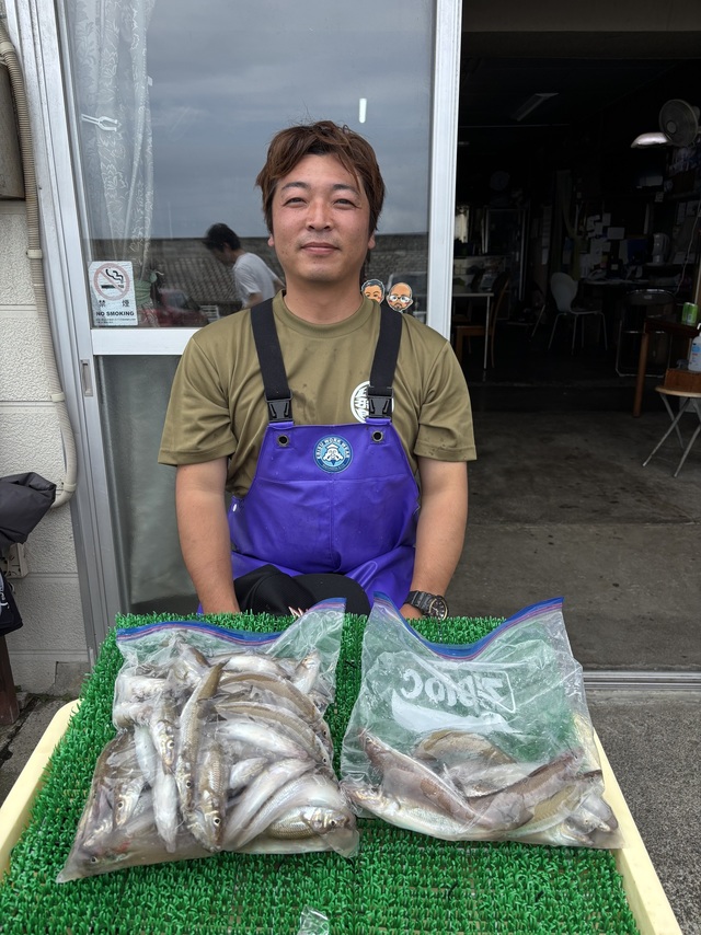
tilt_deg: -17.5
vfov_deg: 67.3
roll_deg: -0.2
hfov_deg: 53.0
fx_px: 702
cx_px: 350
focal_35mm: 26
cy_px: 468
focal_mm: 5.96
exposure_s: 1/1295
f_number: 1.6
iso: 50
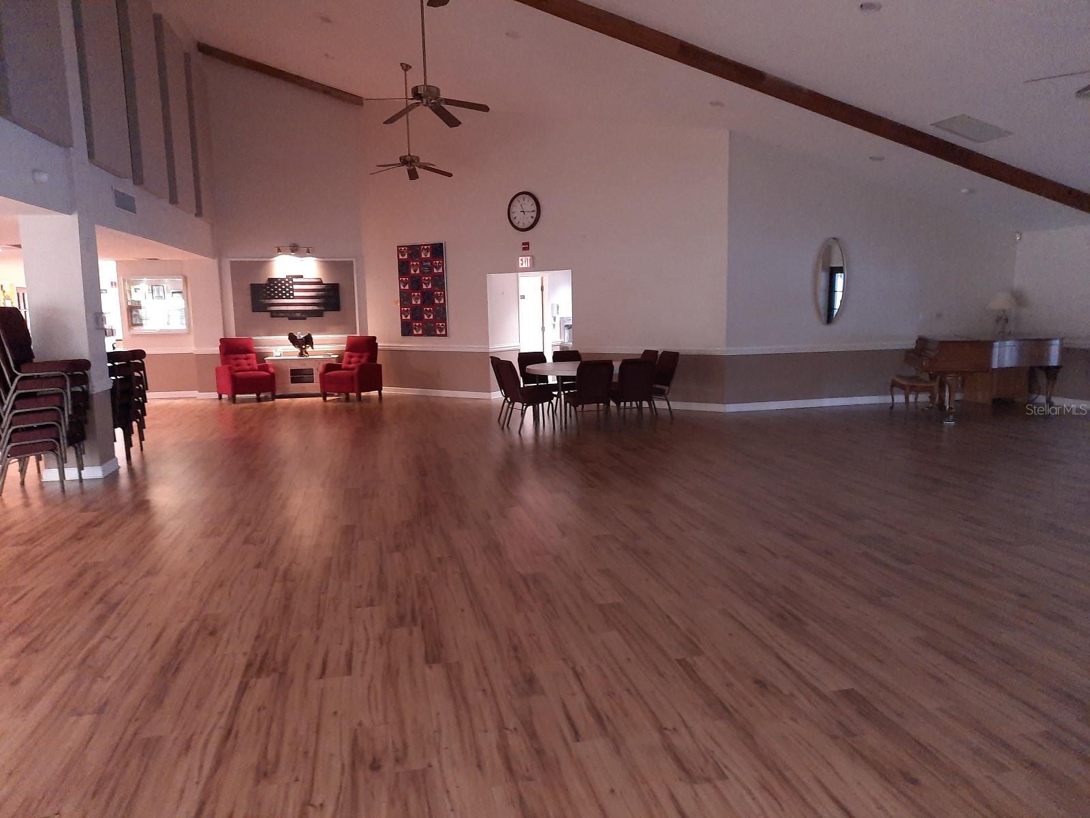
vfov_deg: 54.9
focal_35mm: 25
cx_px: 545
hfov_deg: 69.4
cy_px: 409
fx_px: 787
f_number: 2
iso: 800
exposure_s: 1/20
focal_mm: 4.6
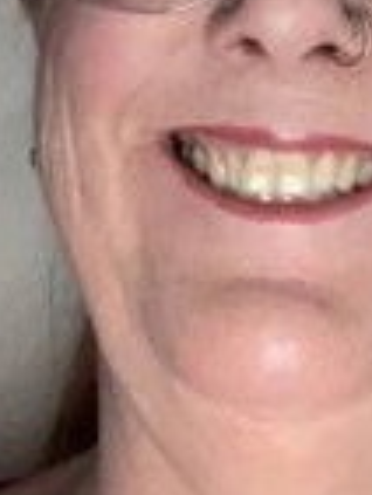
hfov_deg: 14.7
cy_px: 42
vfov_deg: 19.2
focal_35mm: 100
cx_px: 295
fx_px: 1431
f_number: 2.2
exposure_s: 1/30
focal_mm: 2.87
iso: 250
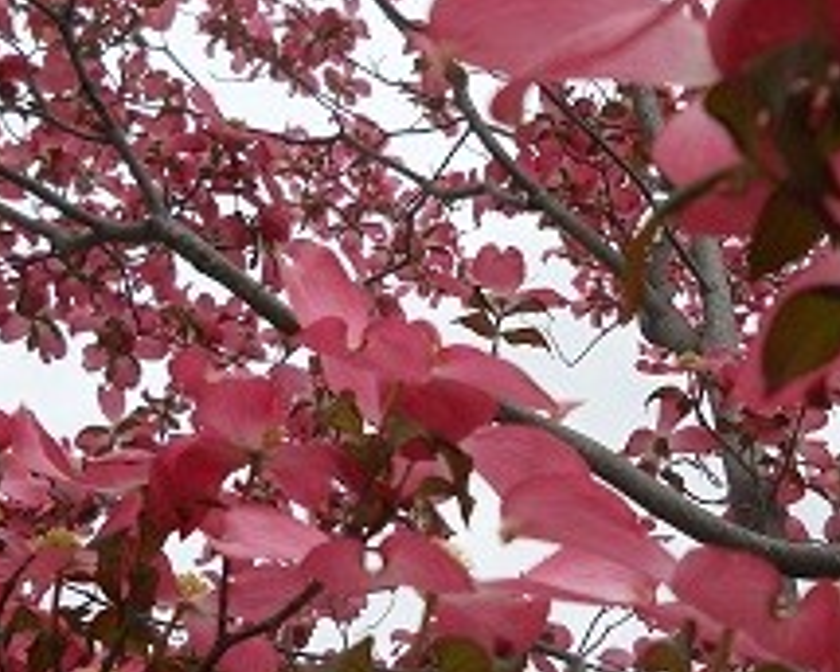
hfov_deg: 26.1
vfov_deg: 21.0
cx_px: 434
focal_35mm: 73
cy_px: 383
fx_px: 1815
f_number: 5.5
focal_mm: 6.72
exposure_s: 1/320
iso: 80
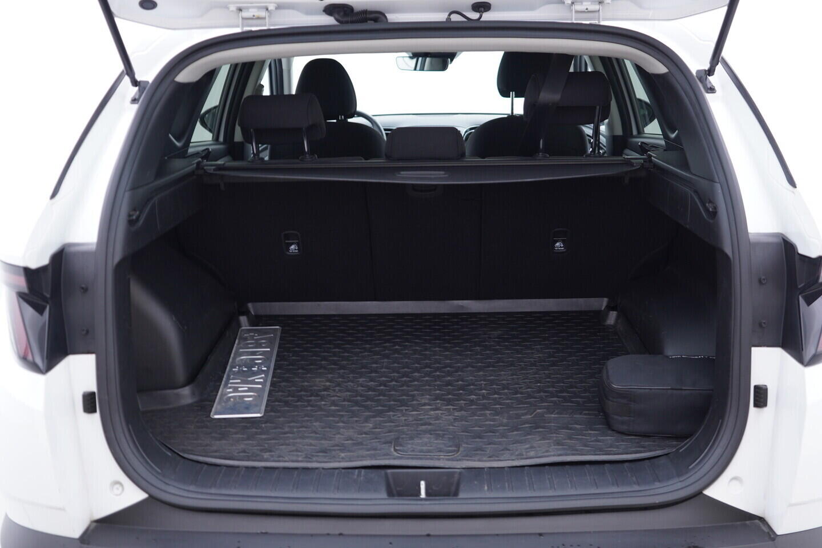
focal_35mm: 36
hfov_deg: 53.1
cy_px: 274
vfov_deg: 36.9
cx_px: 411
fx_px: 822
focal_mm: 24
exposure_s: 1/40
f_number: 2.8
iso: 200
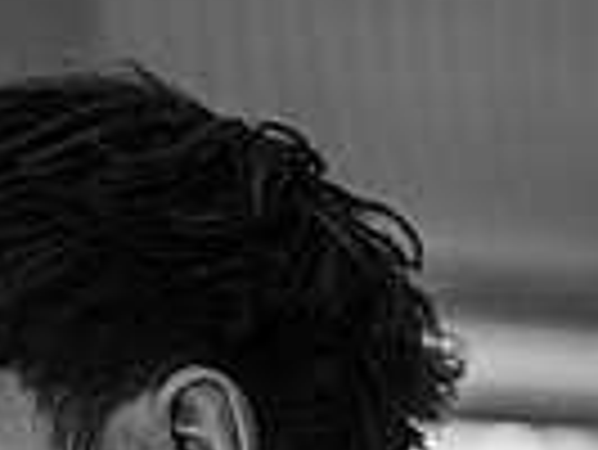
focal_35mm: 355
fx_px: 6138
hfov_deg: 5.6
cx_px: 144
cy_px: 616
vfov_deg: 4.2
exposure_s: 1/200
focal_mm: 85
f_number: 2
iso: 360
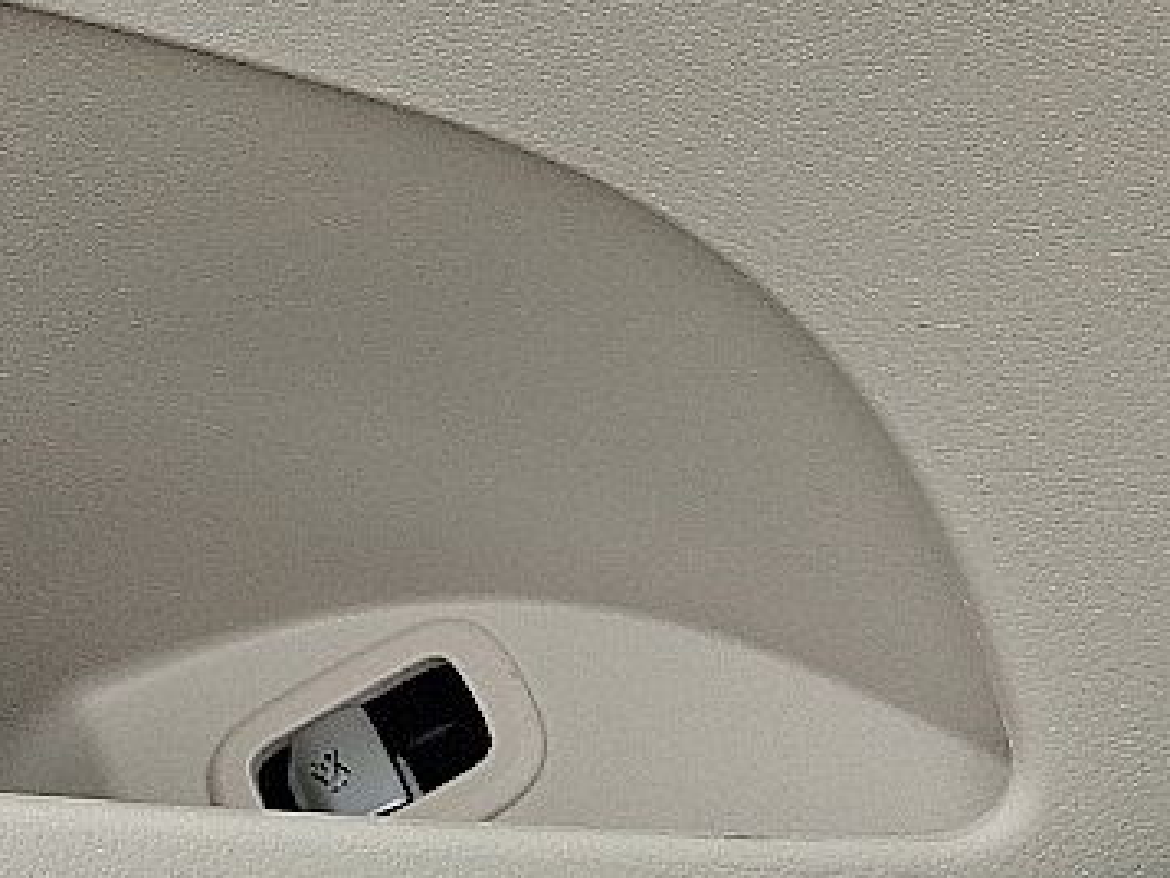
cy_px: -685
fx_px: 3787
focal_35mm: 112
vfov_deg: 12.2
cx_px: -868
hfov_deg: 15.4
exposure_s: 1/286
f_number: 1.8
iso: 25
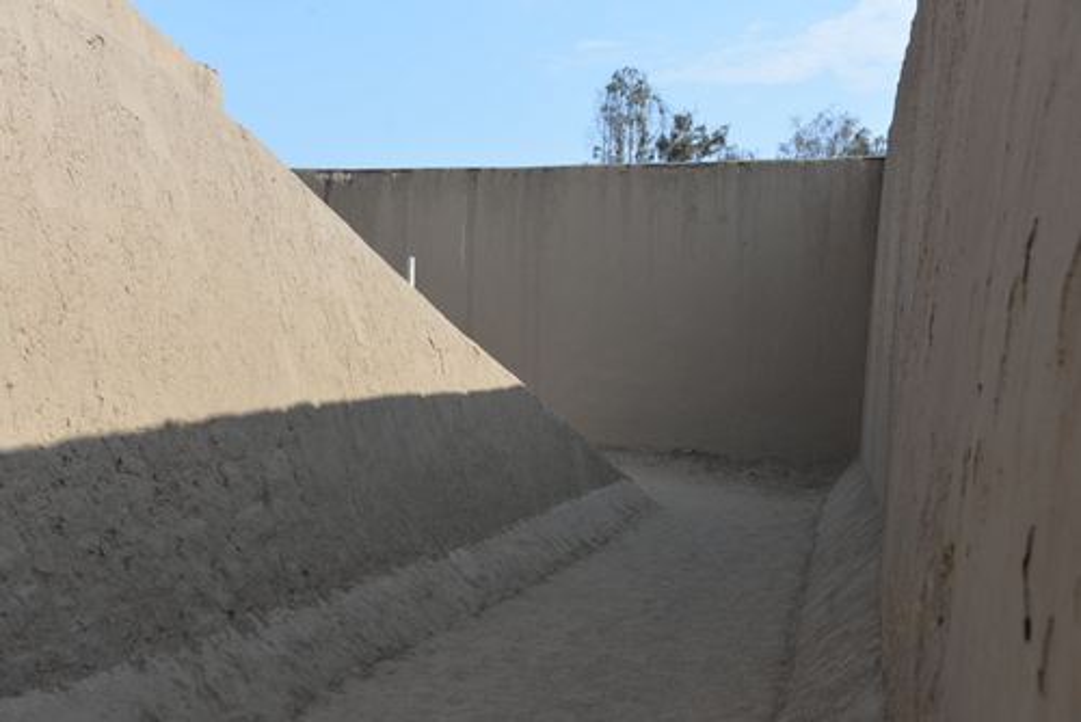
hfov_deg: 39.6
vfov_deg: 27.0
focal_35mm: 50
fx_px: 1502
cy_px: 361
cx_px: 540
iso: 160
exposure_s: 1/250
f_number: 8
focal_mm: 50
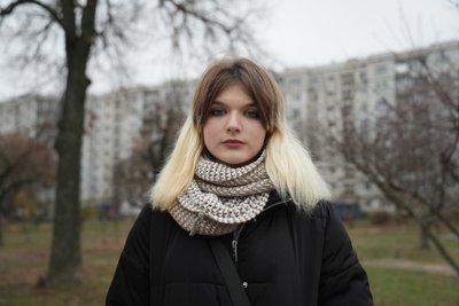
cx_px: 230
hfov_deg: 50.7
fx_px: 485
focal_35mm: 38
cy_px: 153
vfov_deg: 35.1
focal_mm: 38
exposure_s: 1/500
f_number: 3.2
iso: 1600
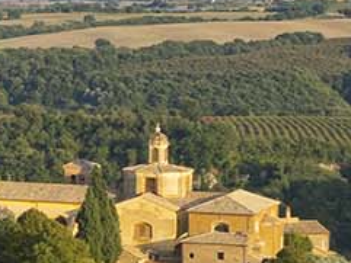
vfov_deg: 7.7
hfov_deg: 9.7
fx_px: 1938
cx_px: -347
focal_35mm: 191
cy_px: 312
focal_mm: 12.29
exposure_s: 1/320
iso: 100
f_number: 5
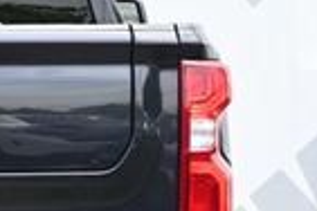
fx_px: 2820
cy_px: 224
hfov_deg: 6.3
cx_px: -182
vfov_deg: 4.3
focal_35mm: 320
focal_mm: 47
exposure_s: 1/250
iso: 360
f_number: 6
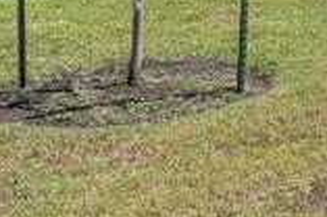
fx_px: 888
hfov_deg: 15.0
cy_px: -267
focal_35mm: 98
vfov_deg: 11.8
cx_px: 729
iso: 100
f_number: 8
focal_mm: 10
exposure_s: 1/250
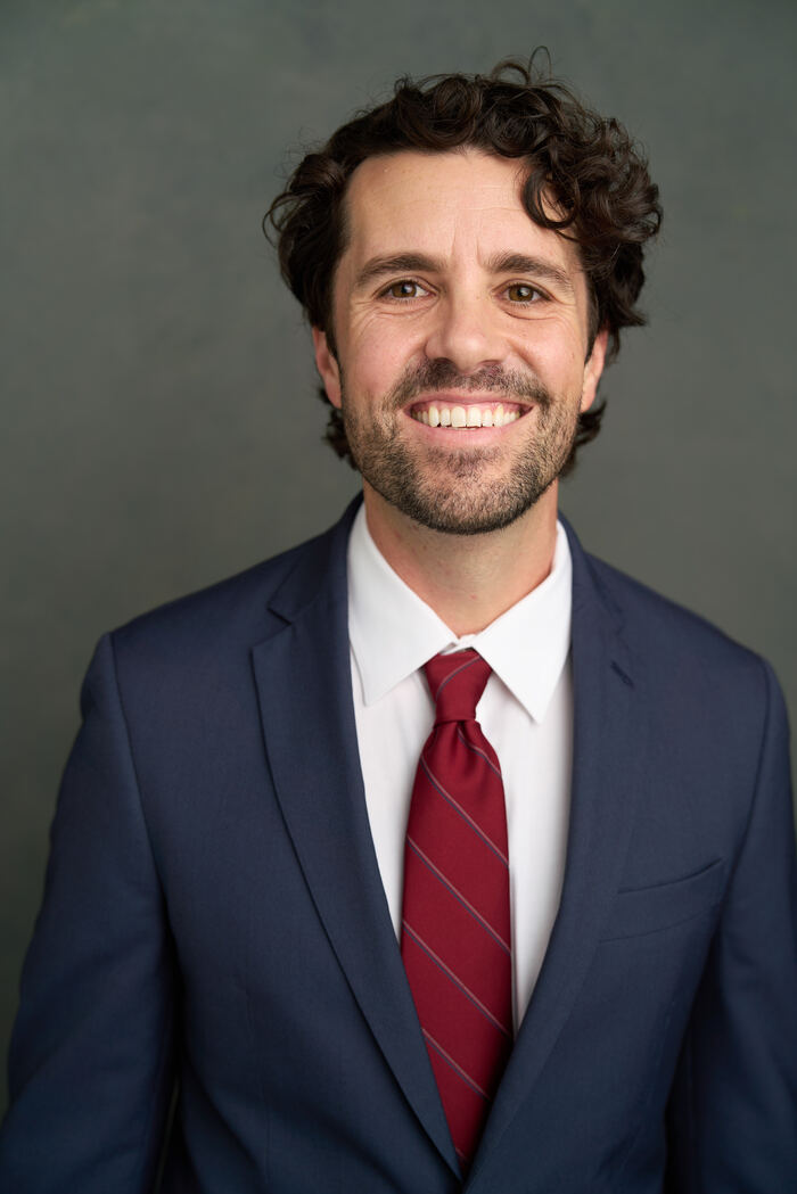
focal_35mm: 44
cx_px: 398
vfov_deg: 44.5
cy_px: 597
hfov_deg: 30.5
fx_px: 1460
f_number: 3.2
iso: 100
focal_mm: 44
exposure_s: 1/160
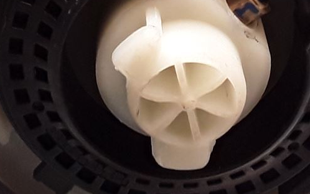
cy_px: -118
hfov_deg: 17.1
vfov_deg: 10.3
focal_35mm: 122
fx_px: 1030
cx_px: 151
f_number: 1.9
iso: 100
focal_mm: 2.91
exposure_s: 1/50
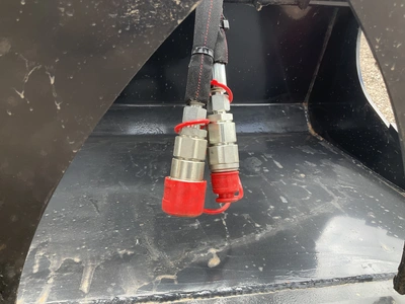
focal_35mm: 29
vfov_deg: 48.2
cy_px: 152
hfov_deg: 61.7
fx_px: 339
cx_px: 202
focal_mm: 3
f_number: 1.8
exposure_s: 1/247
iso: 25
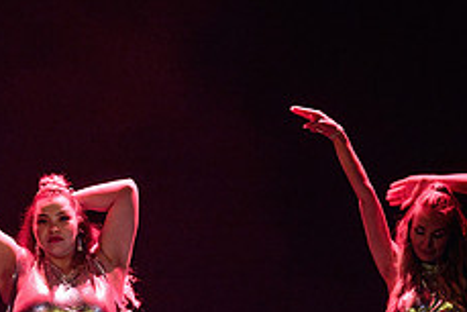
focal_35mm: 381
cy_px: 388
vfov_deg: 3.6
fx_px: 4945
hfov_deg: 5.4
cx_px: 8
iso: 1600
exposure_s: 1/200
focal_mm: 140
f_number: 2.8
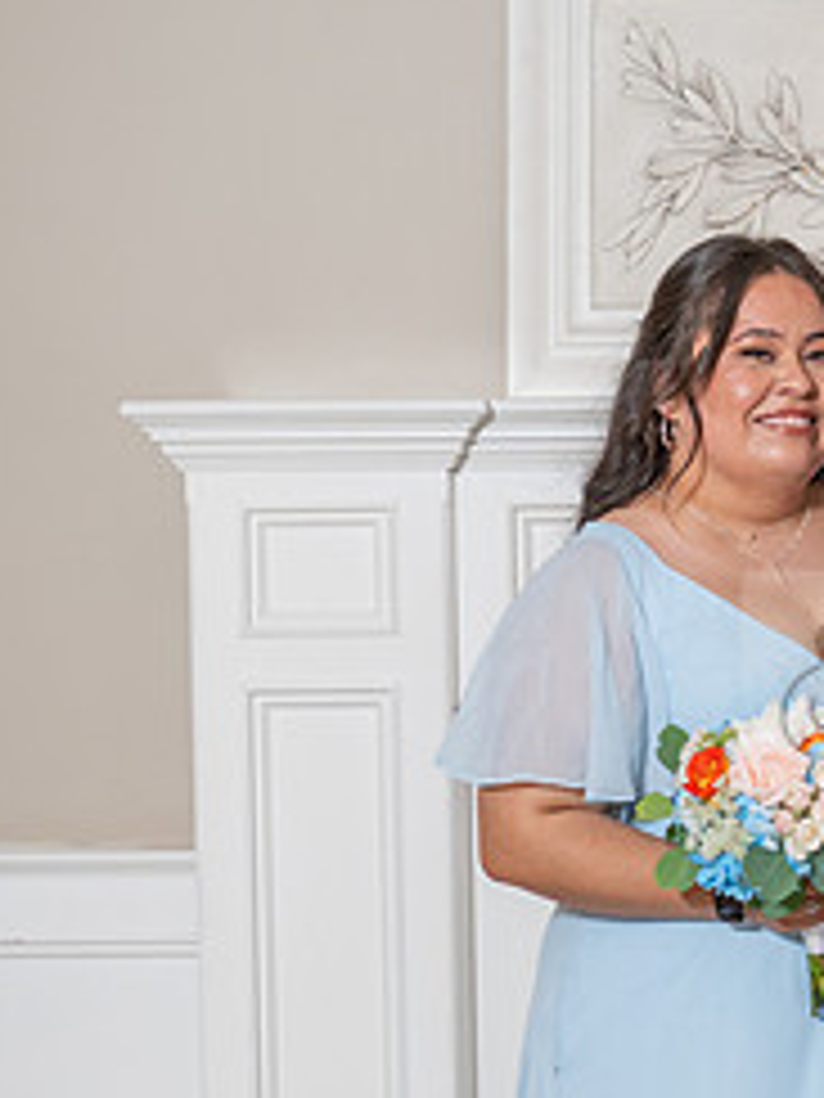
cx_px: 1134
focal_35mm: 123
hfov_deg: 11.7
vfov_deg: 16.0
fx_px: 3904
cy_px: 677
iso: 640
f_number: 4.5
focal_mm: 52
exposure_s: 1/160
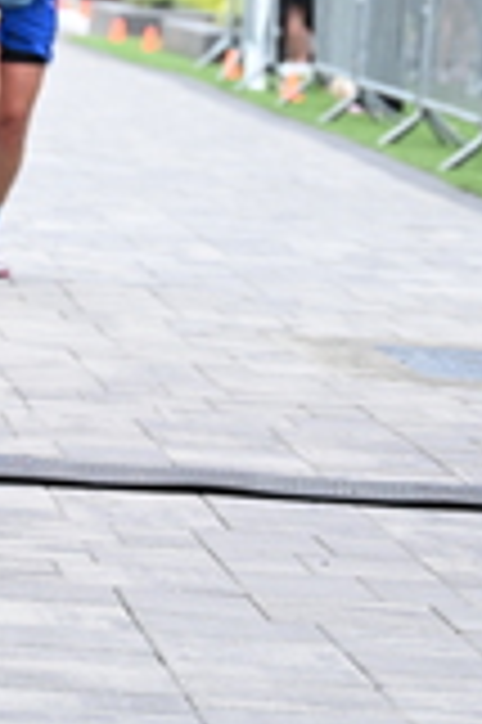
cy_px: -234
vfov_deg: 8.5
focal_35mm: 239
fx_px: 4810
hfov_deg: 5.7
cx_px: -119
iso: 1000
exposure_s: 1/2000
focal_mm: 70
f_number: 2.8
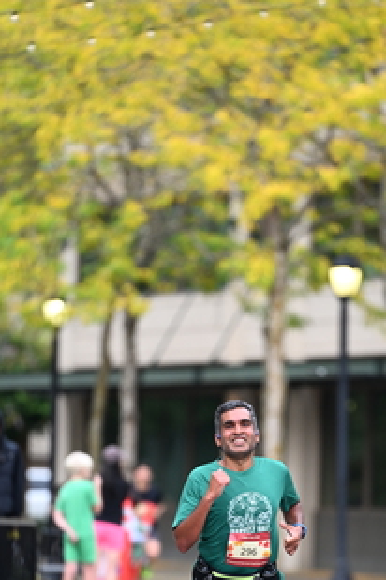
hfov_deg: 3.9
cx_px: 216
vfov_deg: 5.8
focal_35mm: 356
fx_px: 5725
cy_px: 441
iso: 1000
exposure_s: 1/1600
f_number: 2.8
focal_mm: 200
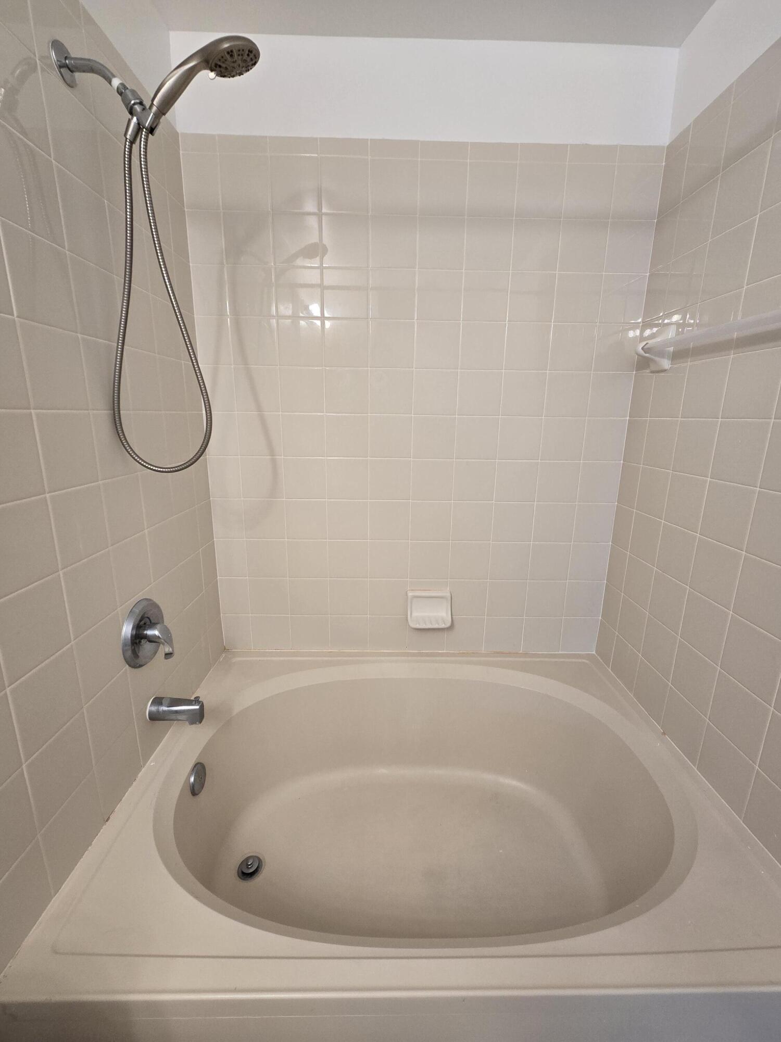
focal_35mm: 13
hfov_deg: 89.9
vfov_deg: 106.2
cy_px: 521
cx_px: 390
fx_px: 391
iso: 80
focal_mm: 2.2
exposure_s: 1/60
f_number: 2.2
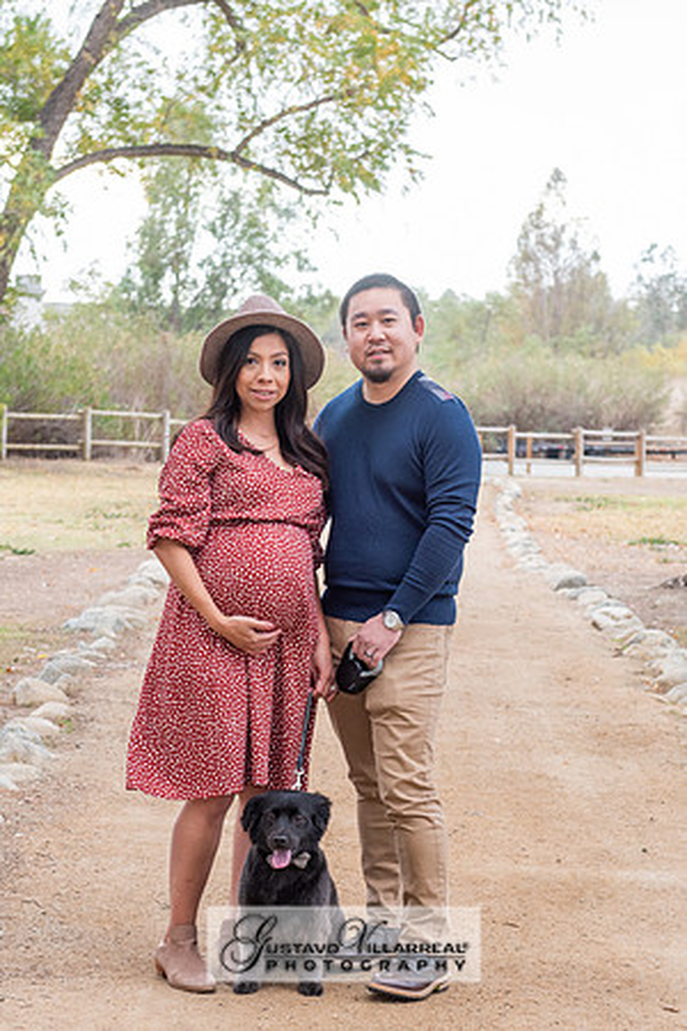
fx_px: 2587
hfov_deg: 15.1
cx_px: 340
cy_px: 578
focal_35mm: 90
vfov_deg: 22.5
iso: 500
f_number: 5
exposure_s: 1/125
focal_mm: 52
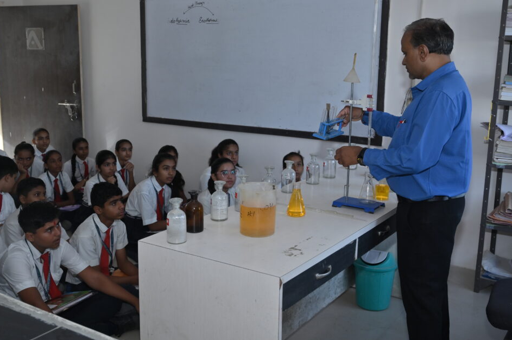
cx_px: 256
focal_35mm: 38
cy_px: 159
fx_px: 540
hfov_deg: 50.7
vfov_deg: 35.0
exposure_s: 1/160
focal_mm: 35
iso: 400
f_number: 5.6
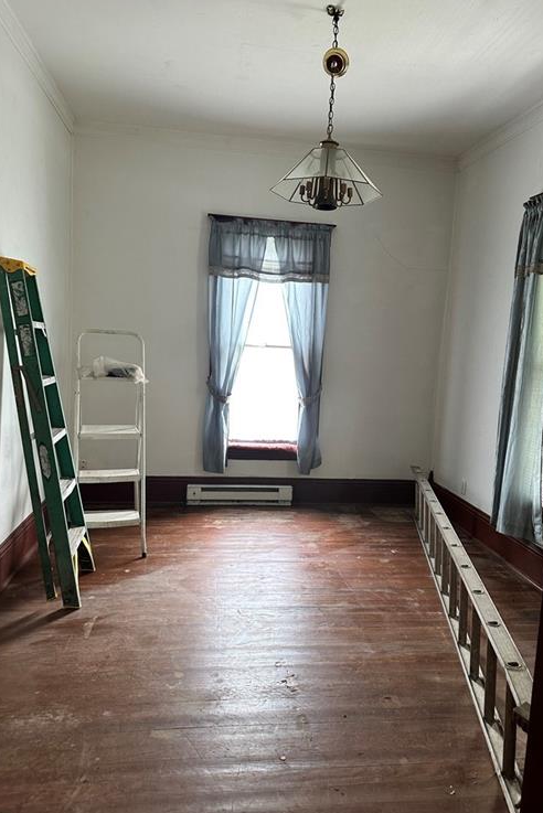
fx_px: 588
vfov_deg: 69.4
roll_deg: -2.7
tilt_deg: -6.1
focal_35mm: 26
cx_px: 294
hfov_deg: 49.5
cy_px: 415
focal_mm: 6.86
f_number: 1.78
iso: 200
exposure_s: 1/60
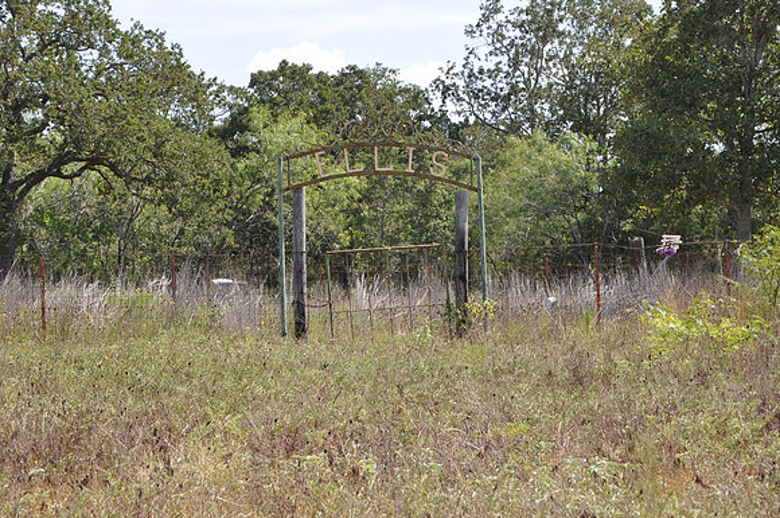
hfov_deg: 26.0
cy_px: 259
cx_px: 390
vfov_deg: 17.4
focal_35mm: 78
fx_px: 1688
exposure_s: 1/100
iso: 200
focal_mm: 52
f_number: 10
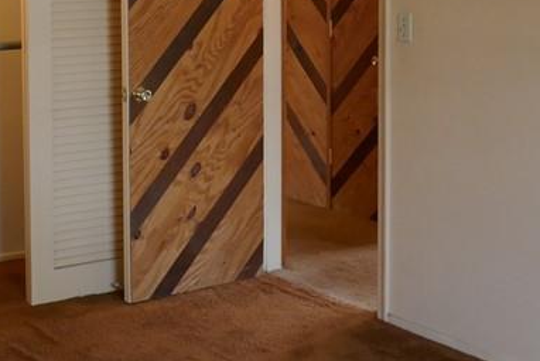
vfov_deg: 18.9
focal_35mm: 71
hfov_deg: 27.6
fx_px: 1065
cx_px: 75
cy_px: 38
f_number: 2.8
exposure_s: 1/60
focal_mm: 9.1
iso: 800
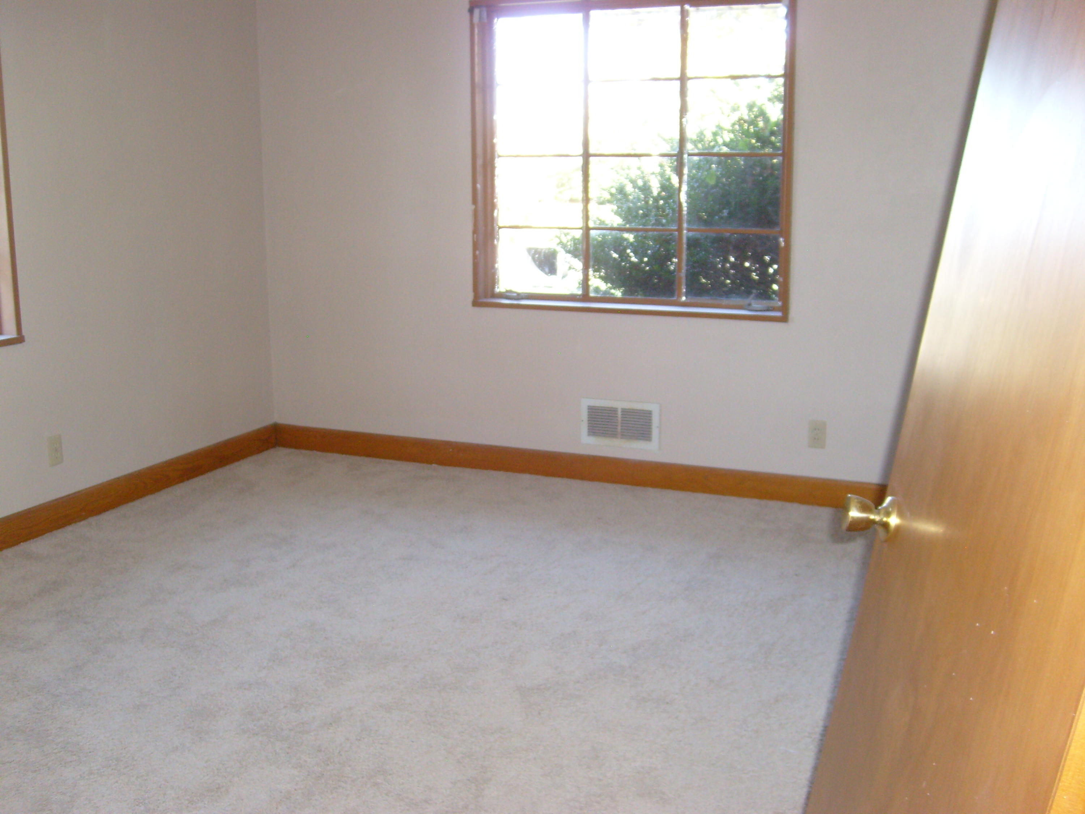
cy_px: 407
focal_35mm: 35
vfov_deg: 40.7
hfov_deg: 52.6
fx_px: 1097
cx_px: 542
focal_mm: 5.8
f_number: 2.8
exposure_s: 1/45
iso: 160
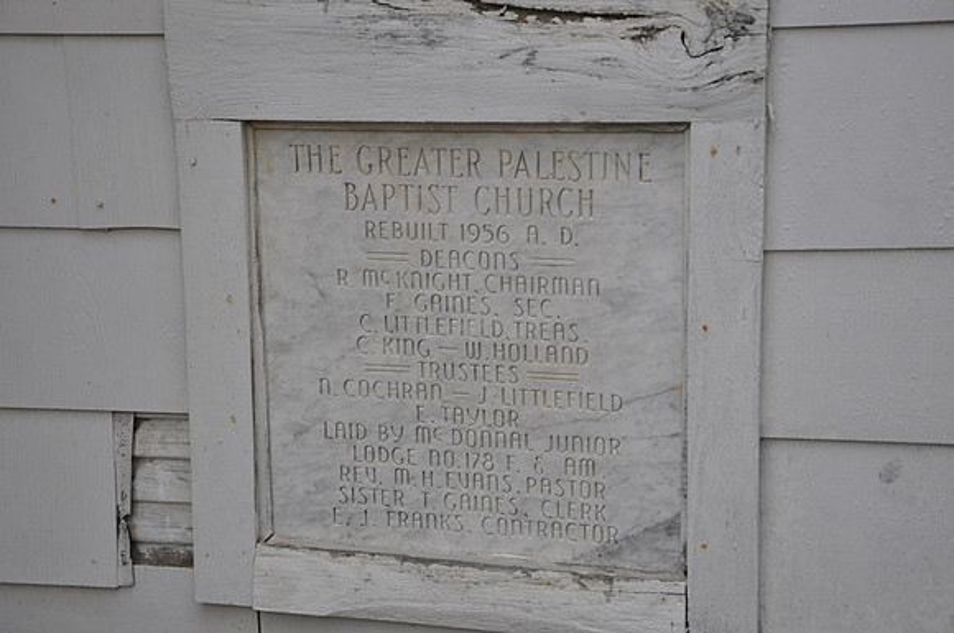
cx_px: 477
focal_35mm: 68
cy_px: 316
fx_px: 1786
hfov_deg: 29.9
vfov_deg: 20.1
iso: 200
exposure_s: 1/160
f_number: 6.3
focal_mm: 45
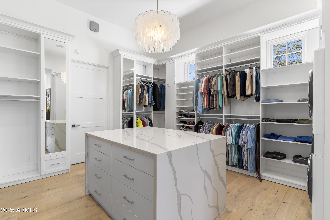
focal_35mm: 17
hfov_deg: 93.3
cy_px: 110
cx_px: 165
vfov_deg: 70.4
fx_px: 156
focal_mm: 17
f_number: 8
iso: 400
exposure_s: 1/25
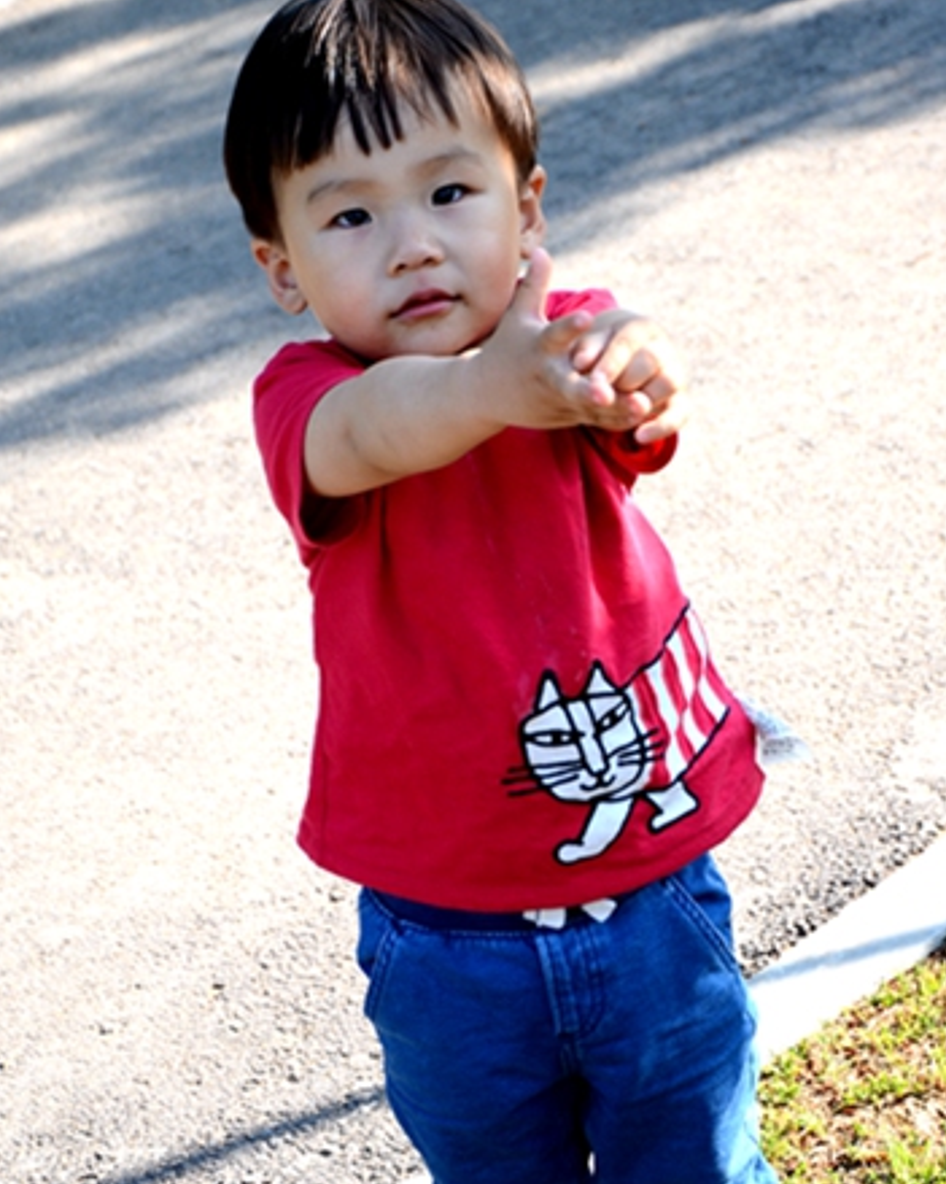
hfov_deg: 13.4
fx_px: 4026
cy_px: 665
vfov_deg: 16.7
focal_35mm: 115
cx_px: 447
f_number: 5
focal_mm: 52
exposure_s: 1/200
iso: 160
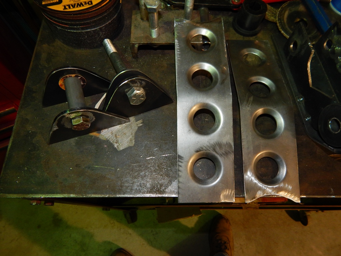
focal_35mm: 22
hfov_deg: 76.4
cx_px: 170
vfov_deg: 61.1
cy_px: 128
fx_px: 217
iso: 200
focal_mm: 4
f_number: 3
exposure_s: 1/30
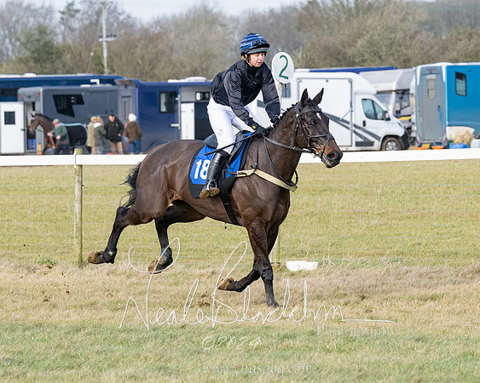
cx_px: 319
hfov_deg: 6.8
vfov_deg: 5.4
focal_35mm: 285
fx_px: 4049
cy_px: 213
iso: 400
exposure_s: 1/1000
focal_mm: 125
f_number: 5
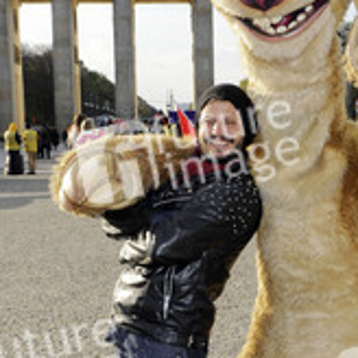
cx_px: 252
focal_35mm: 87
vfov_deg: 19.8
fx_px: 1018
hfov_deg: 19.8
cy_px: 262
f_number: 11
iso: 500
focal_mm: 42
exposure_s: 1/320
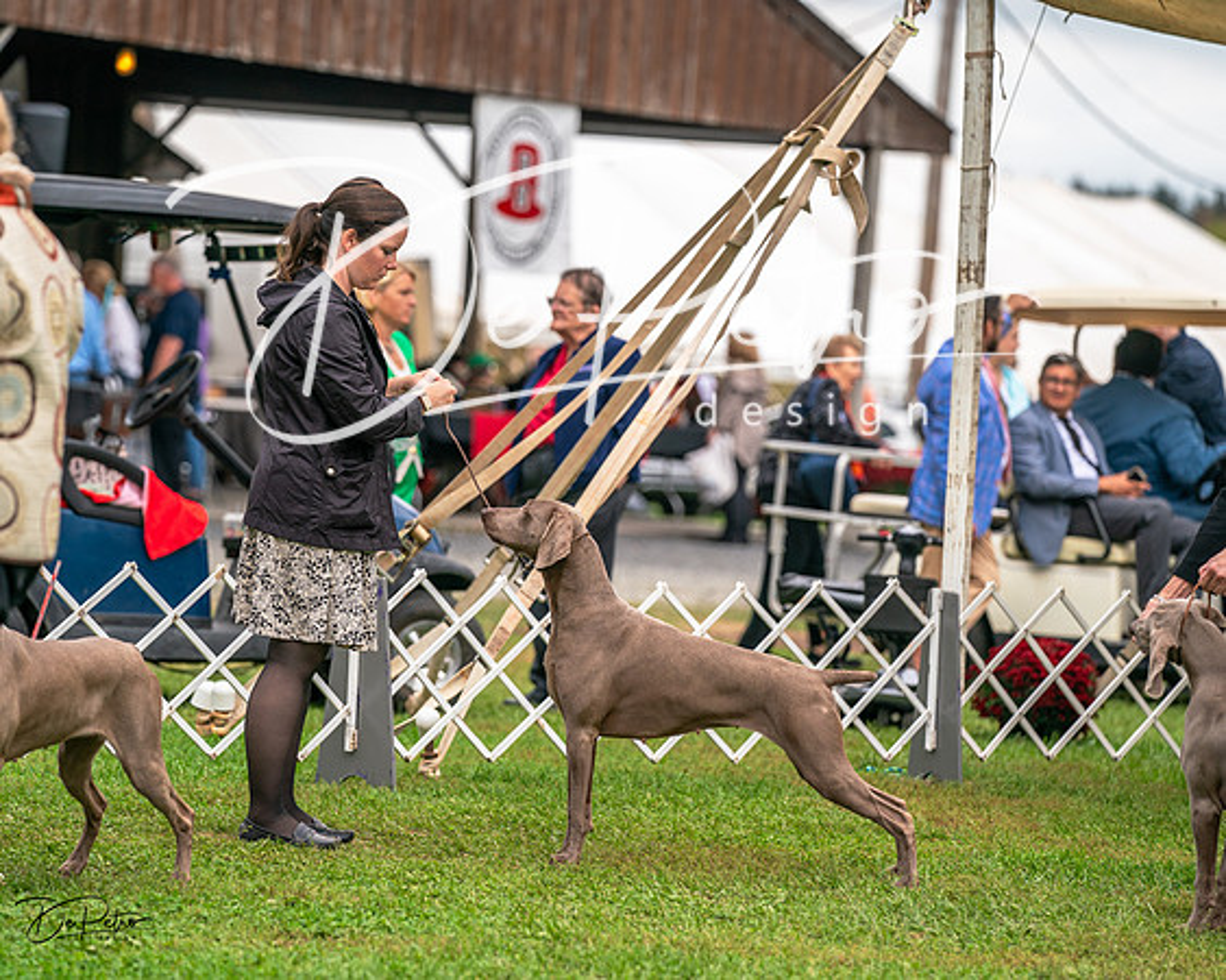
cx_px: 613
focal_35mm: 188
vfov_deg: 8.2
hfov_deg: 10.3
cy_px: 490
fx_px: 6822
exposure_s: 1/1250
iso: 320
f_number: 3.5
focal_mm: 167
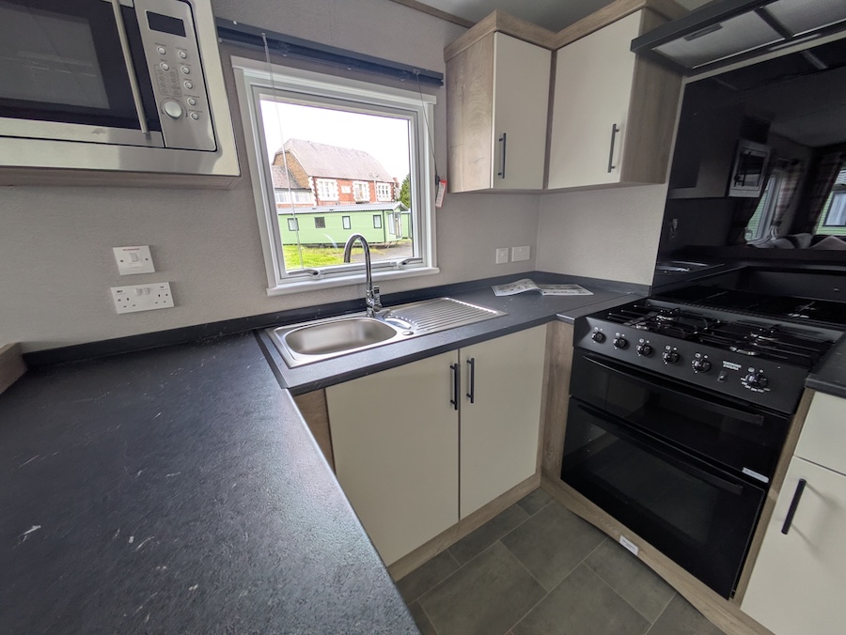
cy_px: 318
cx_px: 423
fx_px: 342
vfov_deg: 85.7
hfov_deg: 102.0
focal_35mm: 14
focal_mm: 1.83
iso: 43
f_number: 2.2
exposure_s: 1/108
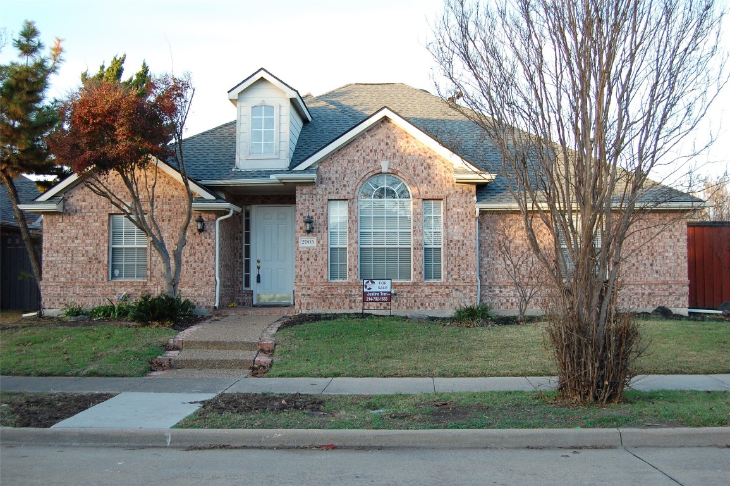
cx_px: 365
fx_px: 729
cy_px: 243
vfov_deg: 36.8
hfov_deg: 53.2
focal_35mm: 36
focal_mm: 24
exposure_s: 1/125
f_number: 5.6
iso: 360
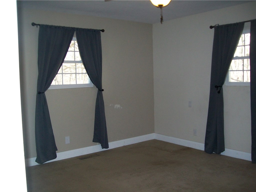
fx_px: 251
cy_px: 96
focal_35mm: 34
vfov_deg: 41.8
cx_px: 128
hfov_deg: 54.0
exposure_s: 1/60
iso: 160
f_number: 2.7
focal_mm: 6.1
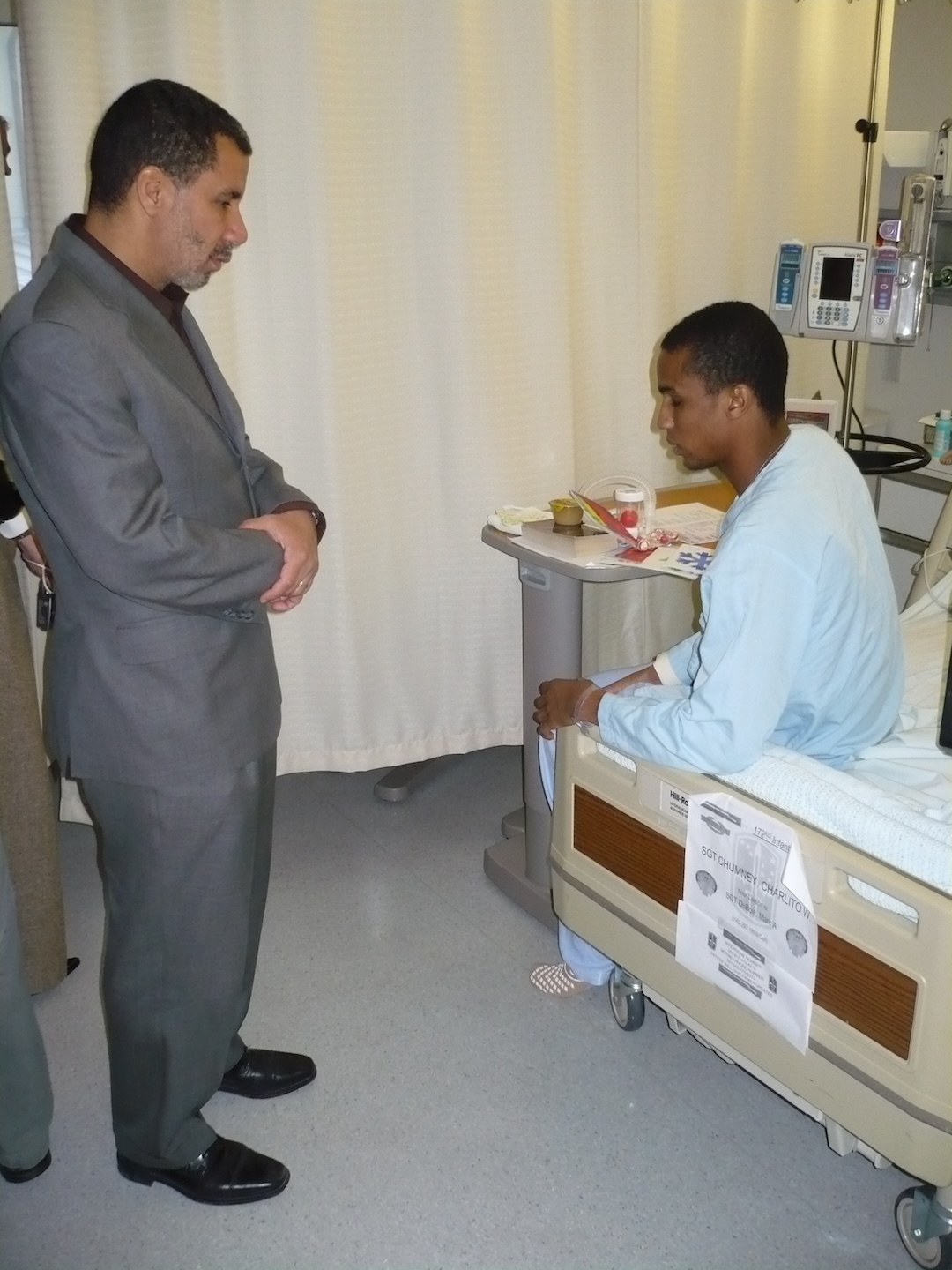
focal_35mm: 35
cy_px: 635
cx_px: 476
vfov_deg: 52.6
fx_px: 1283
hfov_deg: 40.7
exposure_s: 1/30
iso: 200
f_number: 2.8
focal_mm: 5.8
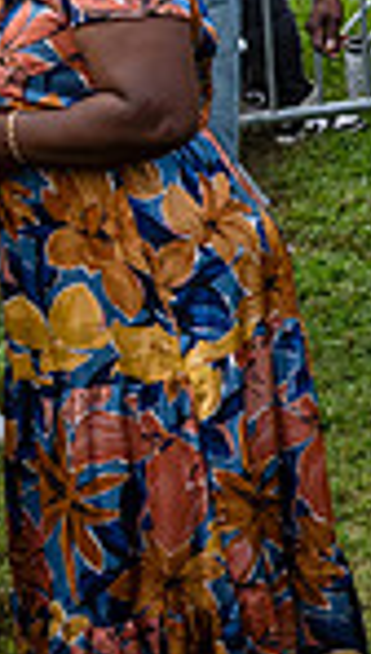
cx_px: 1104
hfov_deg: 7.0
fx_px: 2727
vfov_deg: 13.6
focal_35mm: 157
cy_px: 133
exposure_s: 1/1250
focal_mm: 35
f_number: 4
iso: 1000
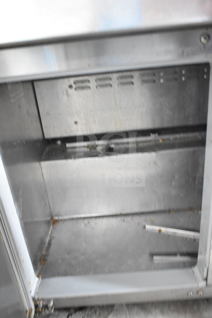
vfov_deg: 61.9
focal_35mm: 30
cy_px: 159
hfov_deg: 43.6
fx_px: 265
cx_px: 106
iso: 3200
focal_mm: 20
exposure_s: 1/30
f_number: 3.5
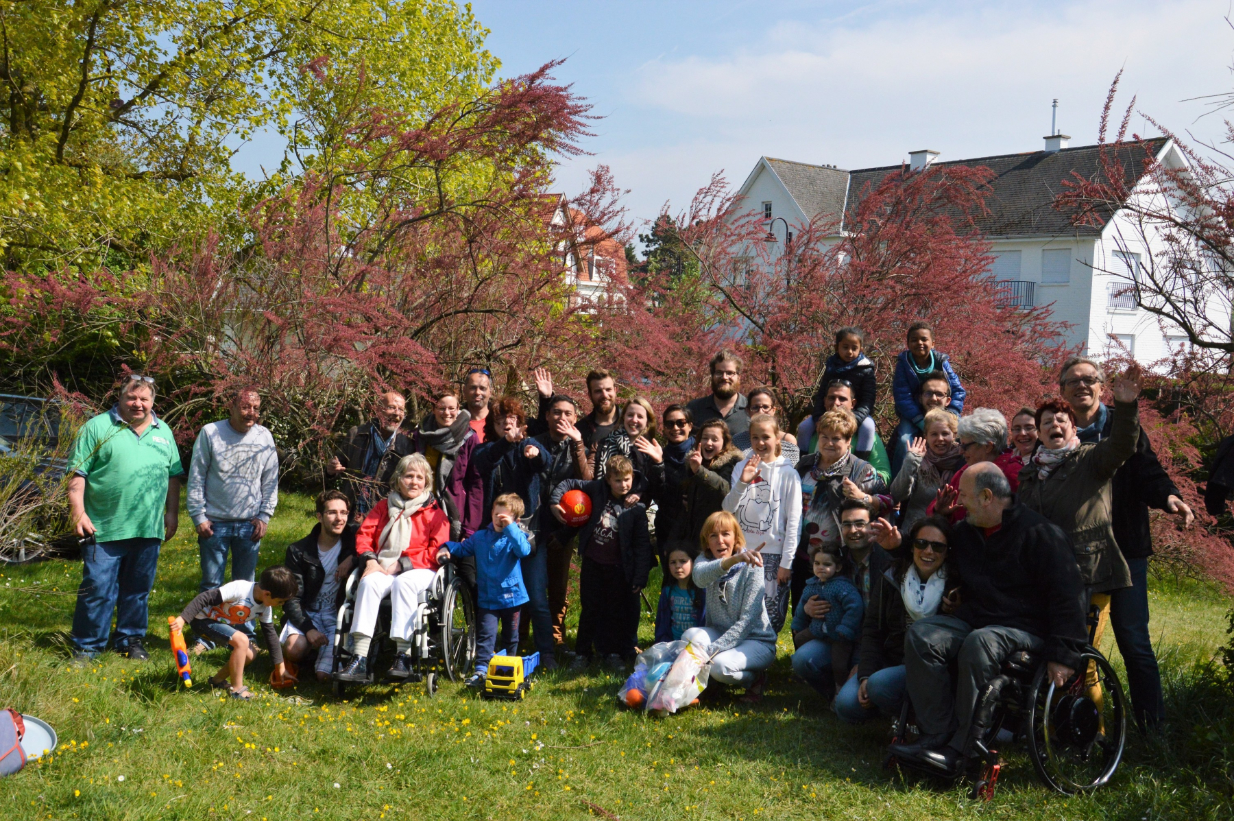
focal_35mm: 32
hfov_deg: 59.5
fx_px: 1079
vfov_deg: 41.6
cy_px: 410
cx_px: 617
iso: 800
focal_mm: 21
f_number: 9
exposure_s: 1/3200
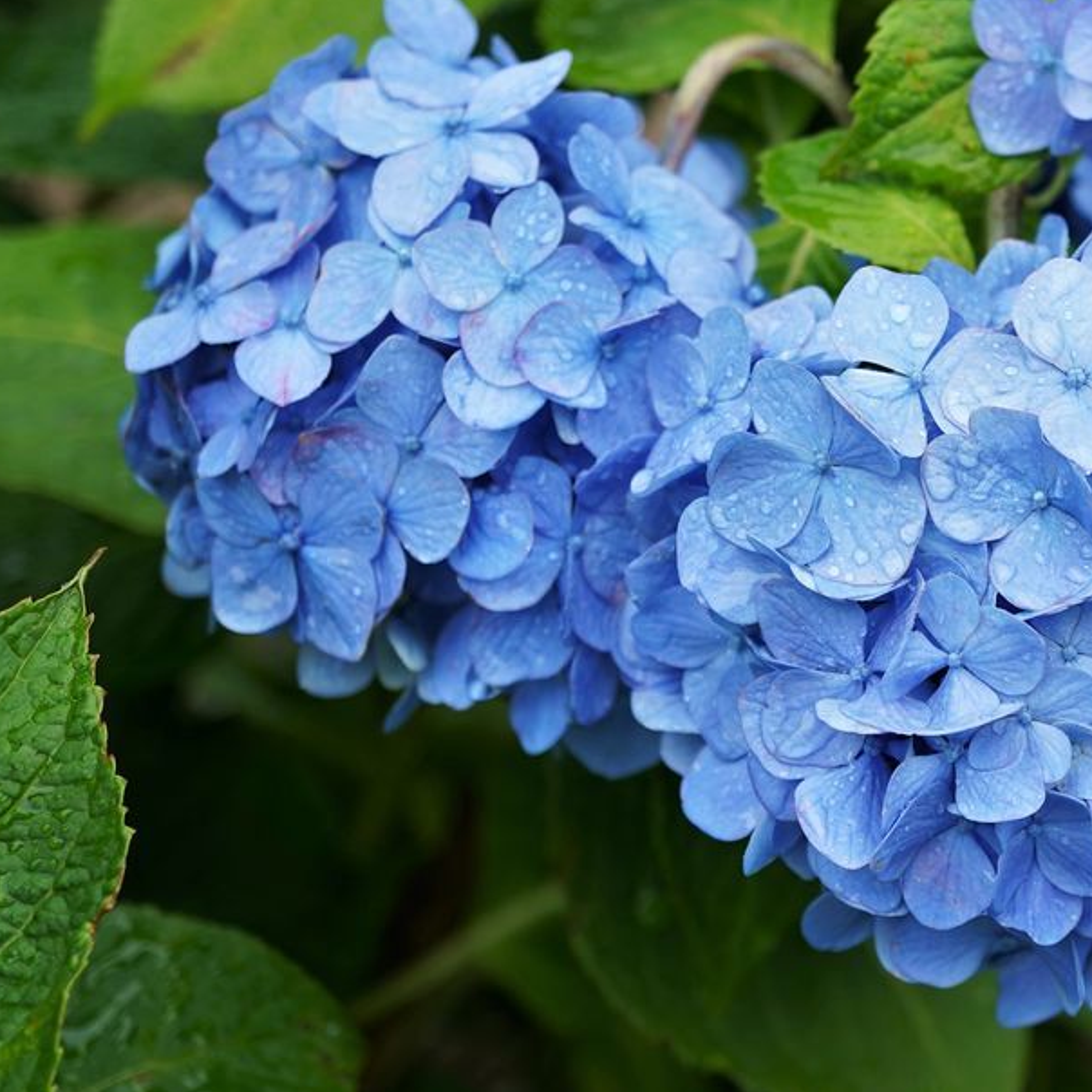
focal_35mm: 76
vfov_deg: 22.7
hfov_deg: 22.4
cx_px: 920
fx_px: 2712
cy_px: 421
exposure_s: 1/200
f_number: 4
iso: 100
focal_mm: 30
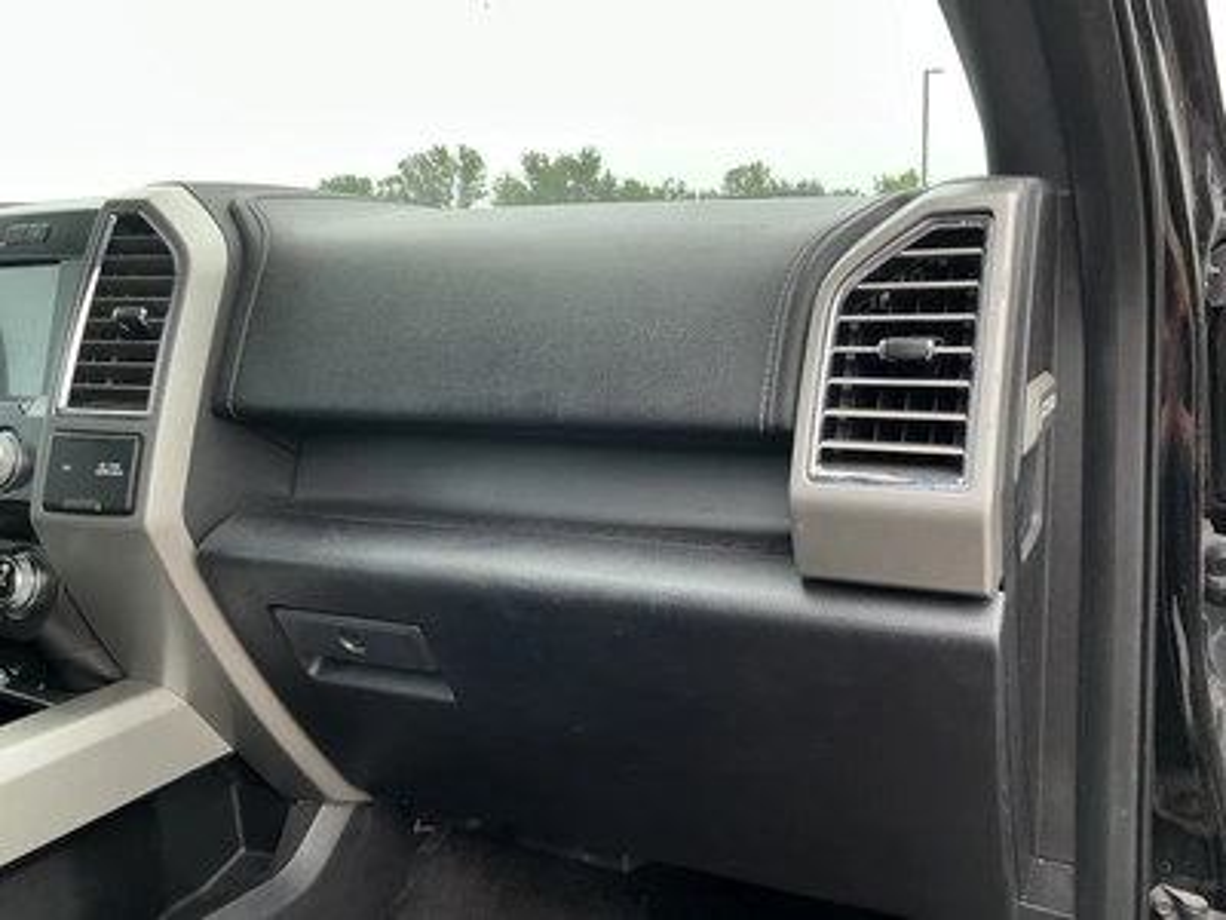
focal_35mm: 28
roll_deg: +0.4
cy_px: 460
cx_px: 613
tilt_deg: -9.6
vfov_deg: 49.7
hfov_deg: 63.4
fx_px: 992
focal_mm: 3
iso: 25
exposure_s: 1/122
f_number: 1.8
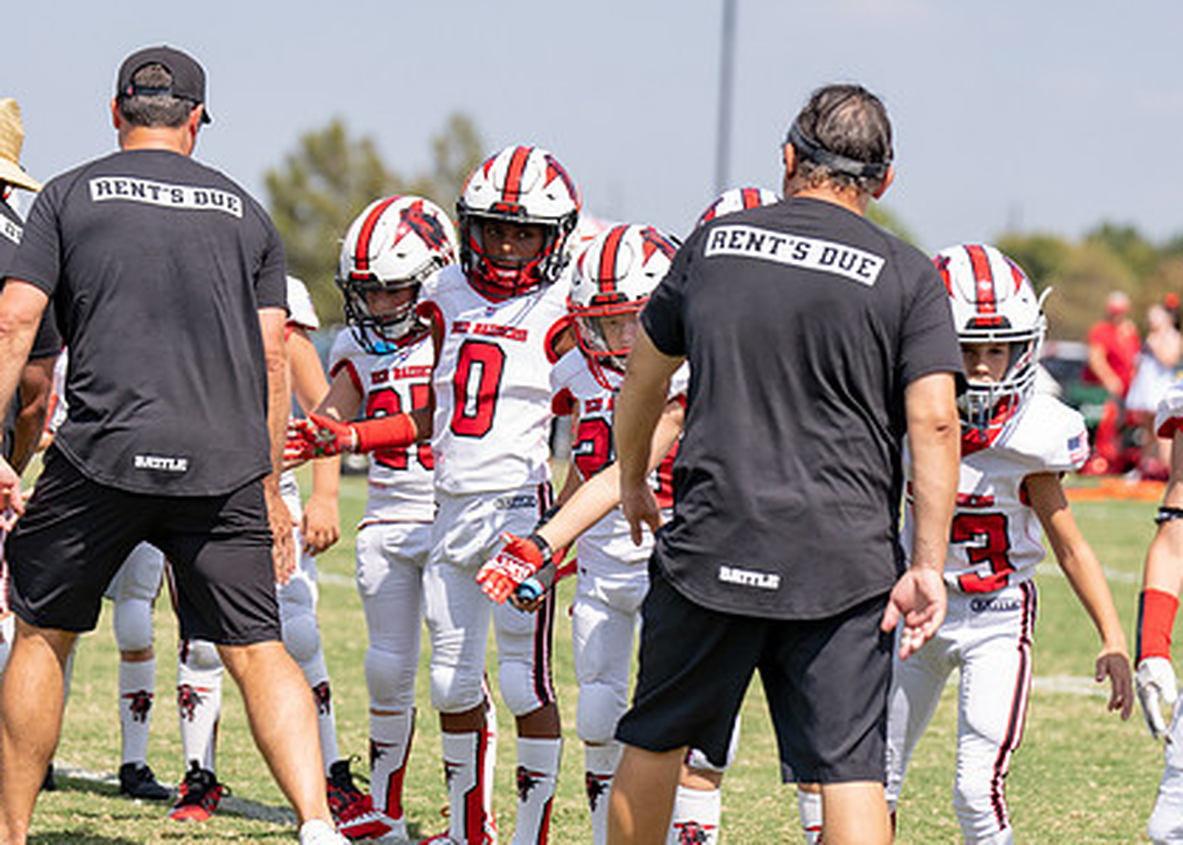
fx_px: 5846
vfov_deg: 8.3
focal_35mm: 174
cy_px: 422
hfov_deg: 11.6
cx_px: 620
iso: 200
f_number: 2.8
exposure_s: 1/2500
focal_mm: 120
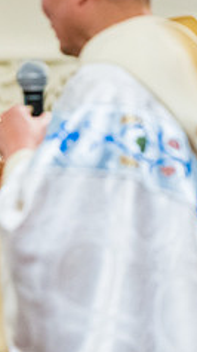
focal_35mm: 513
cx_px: 37
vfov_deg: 4.2
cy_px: 217
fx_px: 4772
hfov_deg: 2.4
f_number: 3.2
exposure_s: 1/200
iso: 6400
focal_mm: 200
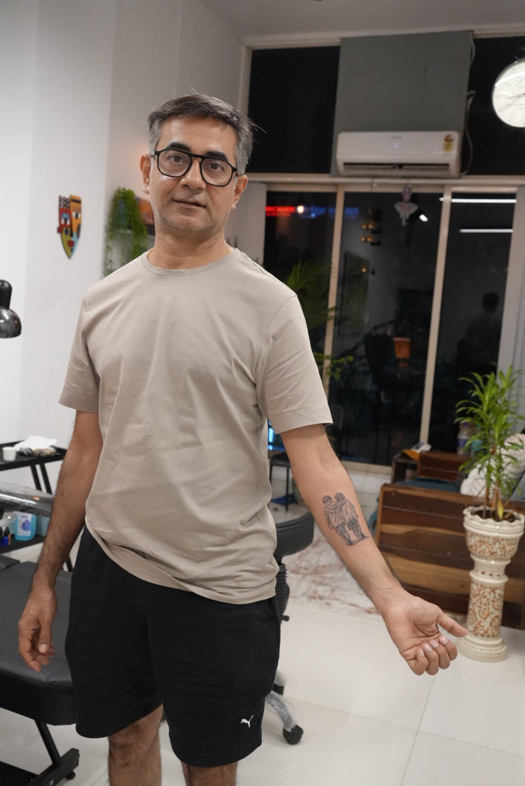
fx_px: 753
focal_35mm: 34
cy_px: 393
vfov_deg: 55.1
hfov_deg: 38.4
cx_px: 262
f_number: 4
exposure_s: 1/160
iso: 3200
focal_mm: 23
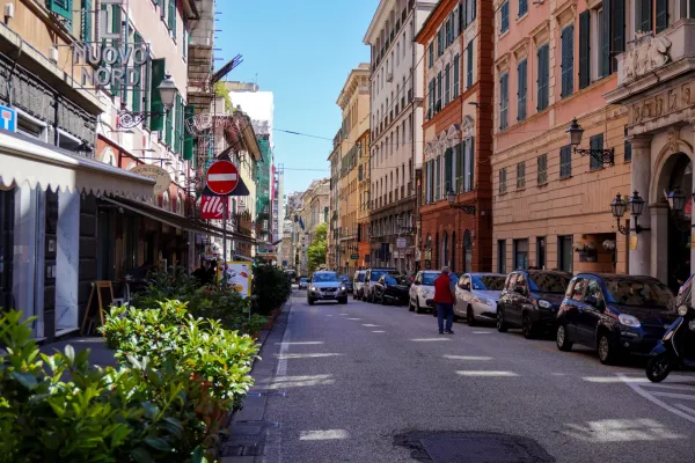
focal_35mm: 46
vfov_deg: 28.9
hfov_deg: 42.3
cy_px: 232
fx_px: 898
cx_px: 348
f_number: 5.6
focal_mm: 31
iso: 100
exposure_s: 1/250
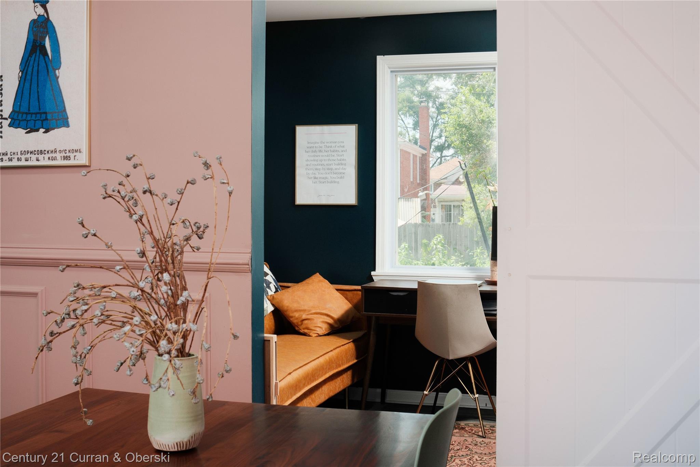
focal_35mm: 41
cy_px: 234
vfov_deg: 32.6
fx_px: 797
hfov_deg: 47.4
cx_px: 350
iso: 640
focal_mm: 27
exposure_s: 1/250
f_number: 8
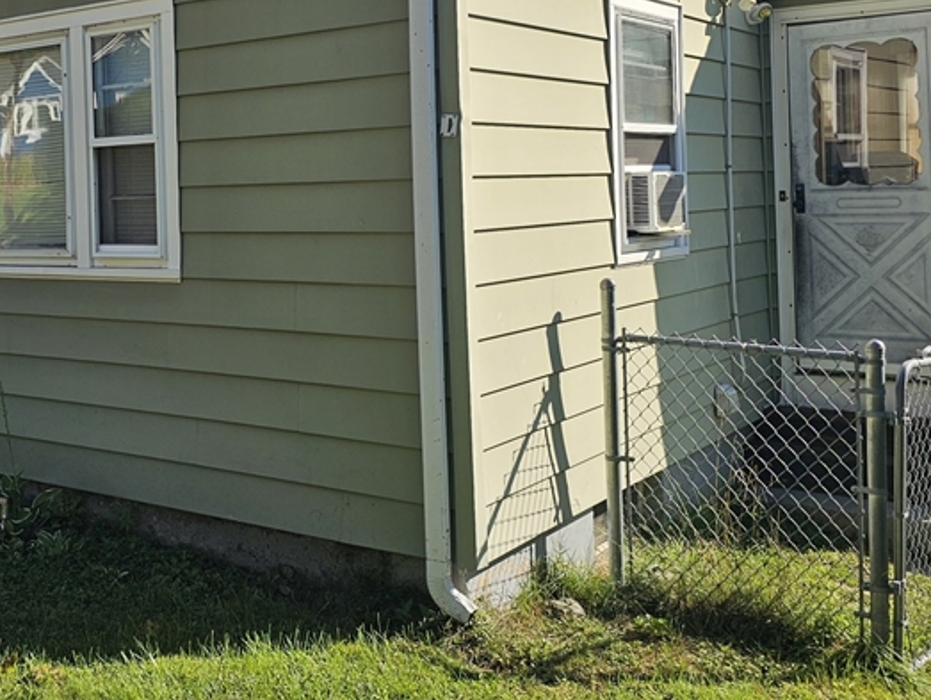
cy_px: 187
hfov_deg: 40.5
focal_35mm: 45
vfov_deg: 31.7
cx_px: 203
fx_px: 1211
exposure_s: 1/474
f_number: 1.7
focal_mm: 6.3
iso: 10
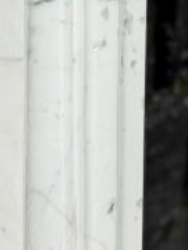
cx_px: -99
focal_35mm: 321
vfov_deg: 5.9
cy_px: 602
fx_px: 2316
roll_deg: +3.5
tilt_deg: -38.9
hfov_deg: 4.6
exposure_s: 1/1754
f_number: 1.78
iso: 64
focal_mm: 6.76
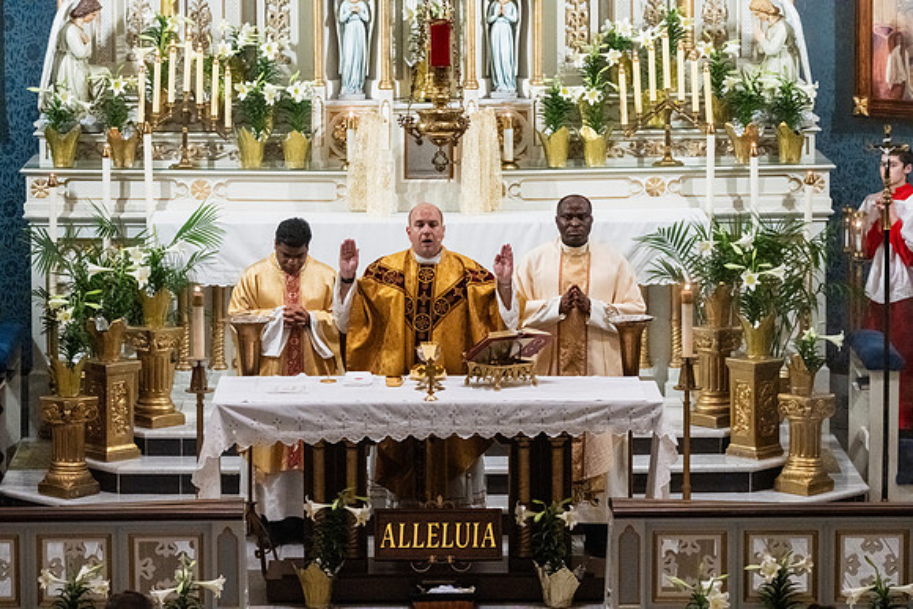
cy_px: 304
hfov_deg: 12.4
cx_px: 456
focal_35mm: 165
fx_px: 4185
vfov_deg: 8.3
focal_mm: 165
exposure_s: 1/60
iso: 5000
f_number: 14
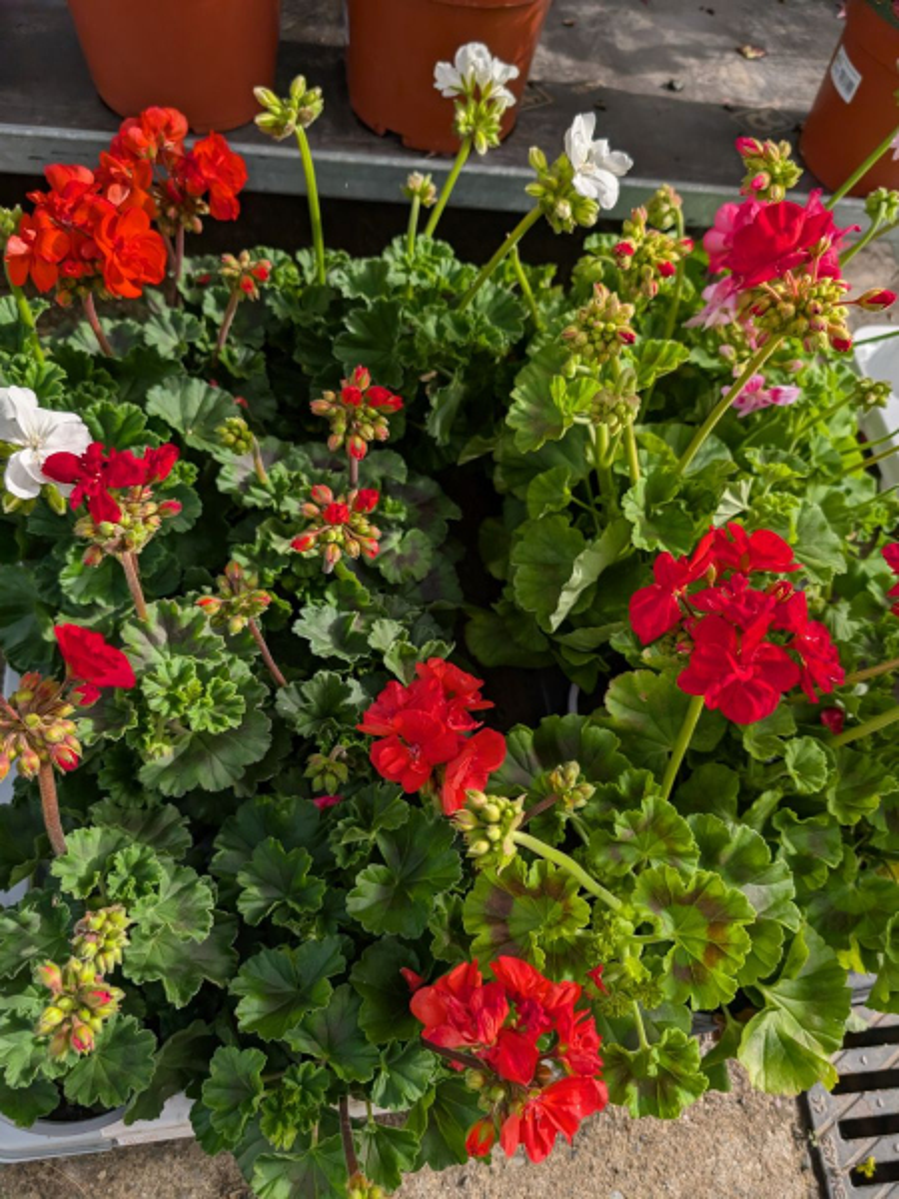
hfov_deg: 56.8
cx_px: 450
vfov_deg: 71.6
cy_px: 600
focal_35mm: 24
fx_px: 831
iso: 20
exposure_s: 1/551
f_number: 1.68
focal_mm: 6.9
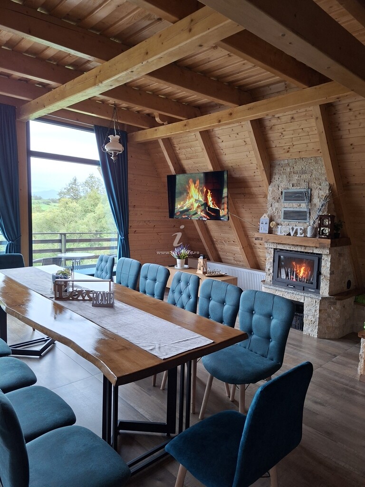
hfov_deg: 58.9
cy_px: 244
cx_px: 182
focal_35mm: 23
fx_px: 323
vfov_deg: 73.9
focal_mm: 5.54
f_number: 1.8
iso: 160
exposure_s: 1/100
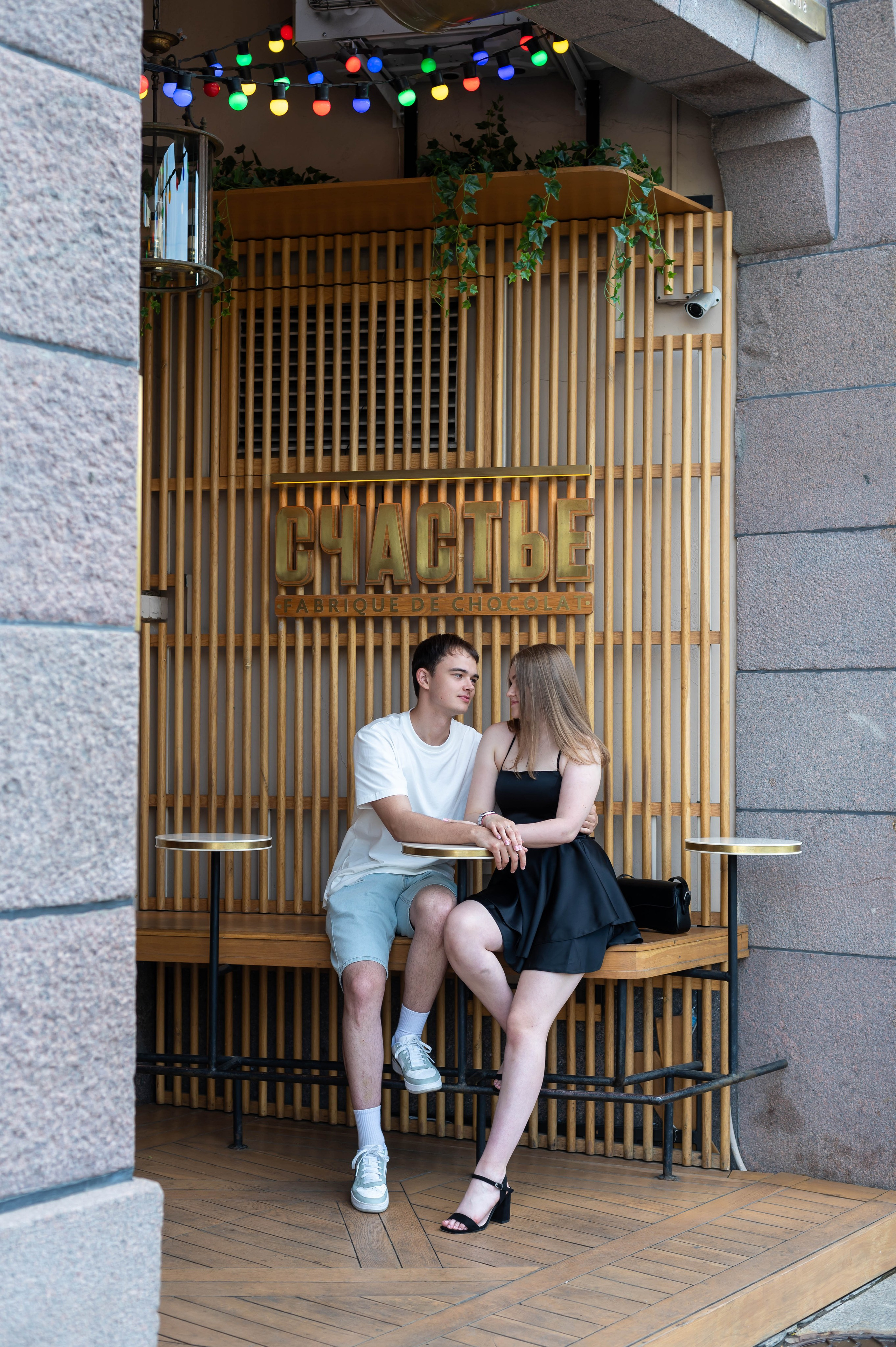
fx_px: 1869
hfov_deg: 27.0
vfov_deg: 39.6
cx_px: 448
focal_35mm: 50
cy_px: 674
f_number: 4
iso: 160
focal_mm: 50
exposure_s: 1/200
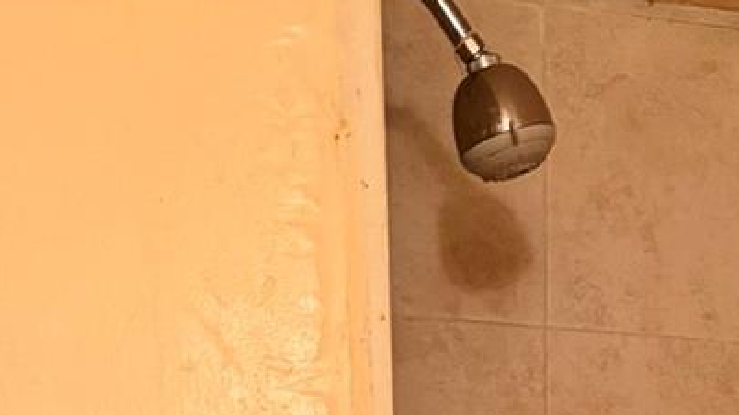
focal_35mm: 78
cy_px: 1087
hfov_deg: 26.0
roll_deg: -1.2
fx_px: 1528
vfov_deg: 11.7
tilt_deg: -11.0
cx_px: 708
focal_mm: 6.76
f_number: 1.78
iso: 500
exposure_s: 1/60
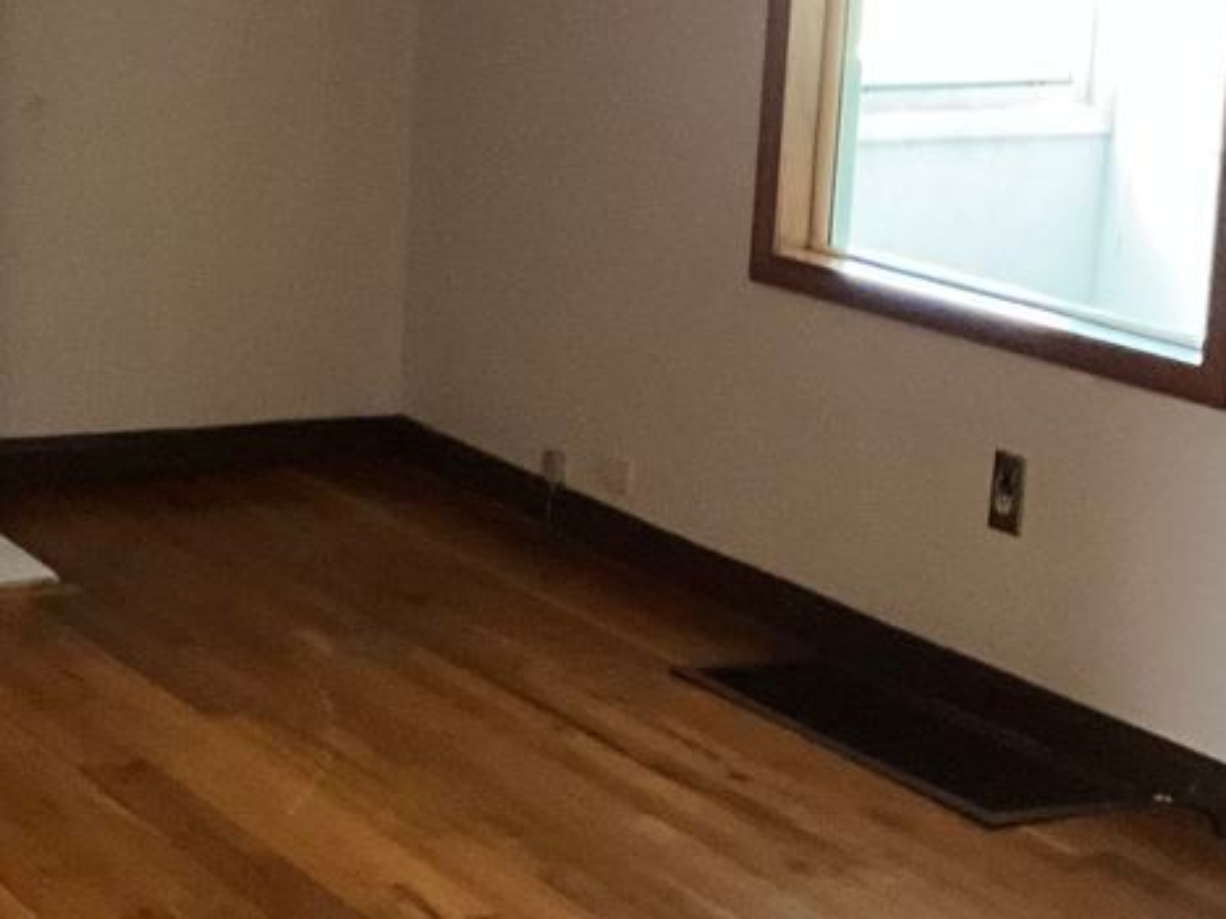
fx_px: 3294
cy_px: 339
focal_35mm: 93
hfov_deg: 20.6
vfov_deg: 15.9
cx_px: 100
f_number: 1.8
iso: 400
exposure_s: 1/30
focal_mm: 3
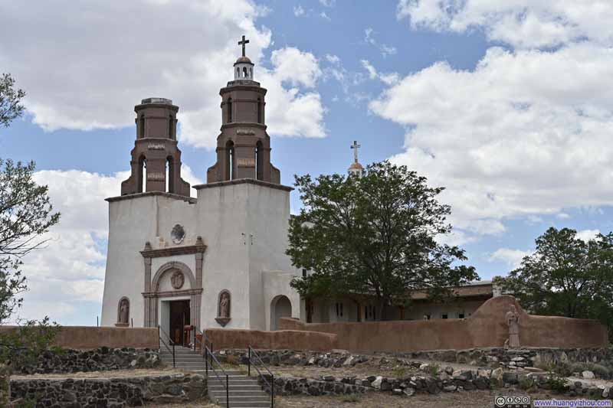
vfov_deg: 21.9
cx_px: 306
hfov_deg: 32.4
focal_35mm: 62
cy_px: 204
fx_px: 1055
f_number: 6.3
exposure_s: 1/500
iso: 64
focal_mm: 62
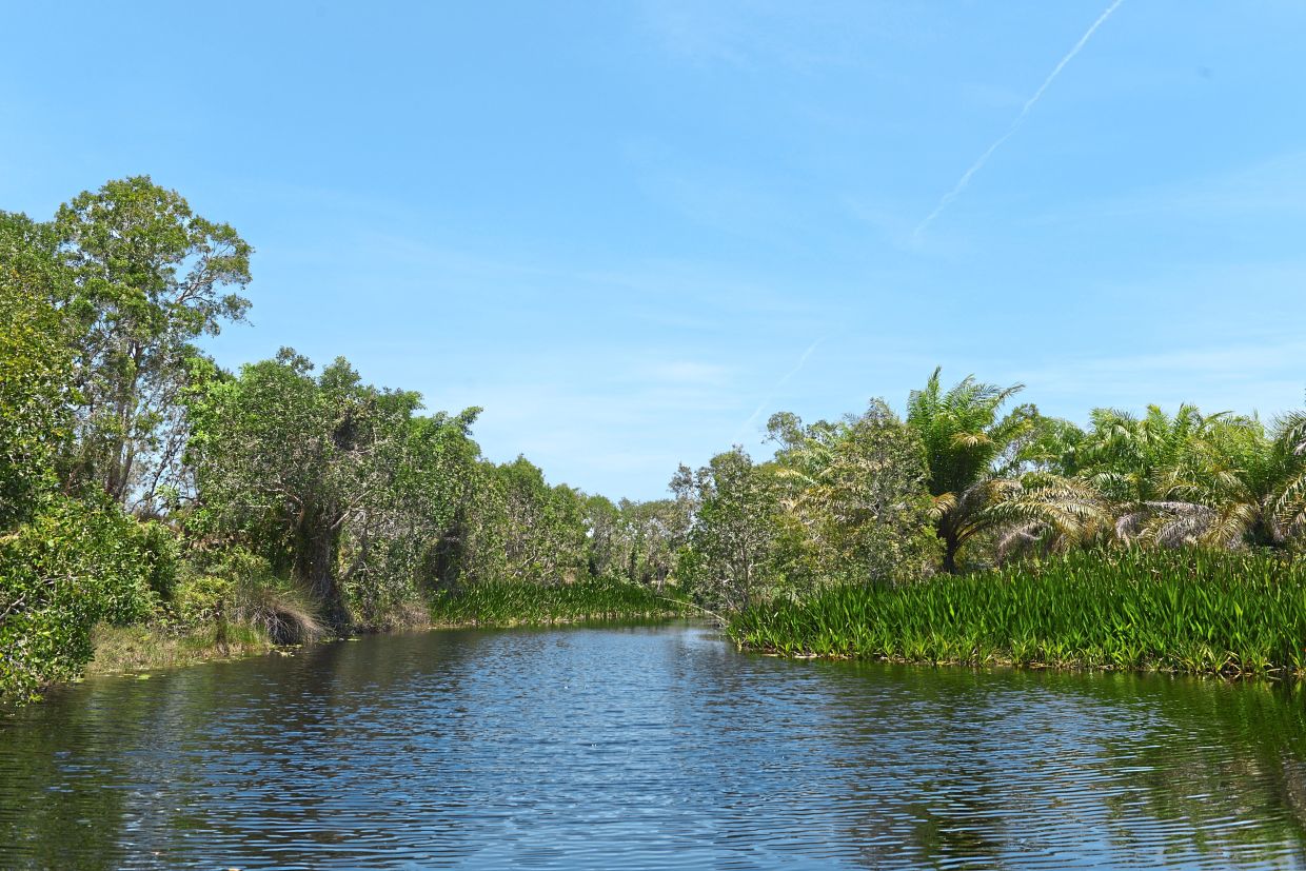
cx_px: 653
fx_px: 1234
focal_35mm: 34
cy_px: 436
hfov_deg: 55.8
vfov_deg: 38.9
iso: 320
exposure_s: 1/800
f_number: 8
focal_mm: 34
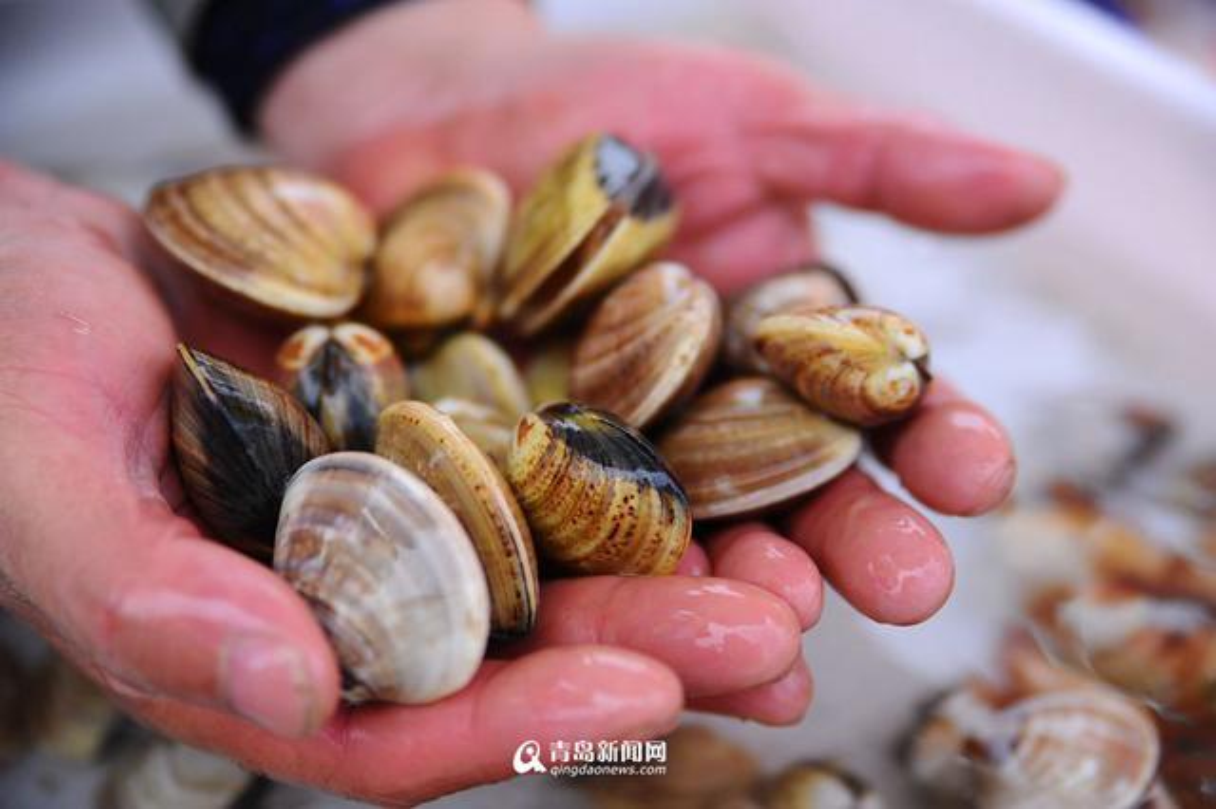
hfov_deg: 32.4
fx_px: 2093
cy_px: 404
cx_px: 608
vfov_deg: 21.9
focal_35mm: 62
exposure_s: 1/2000
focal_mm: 62
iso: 400
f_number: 2.8
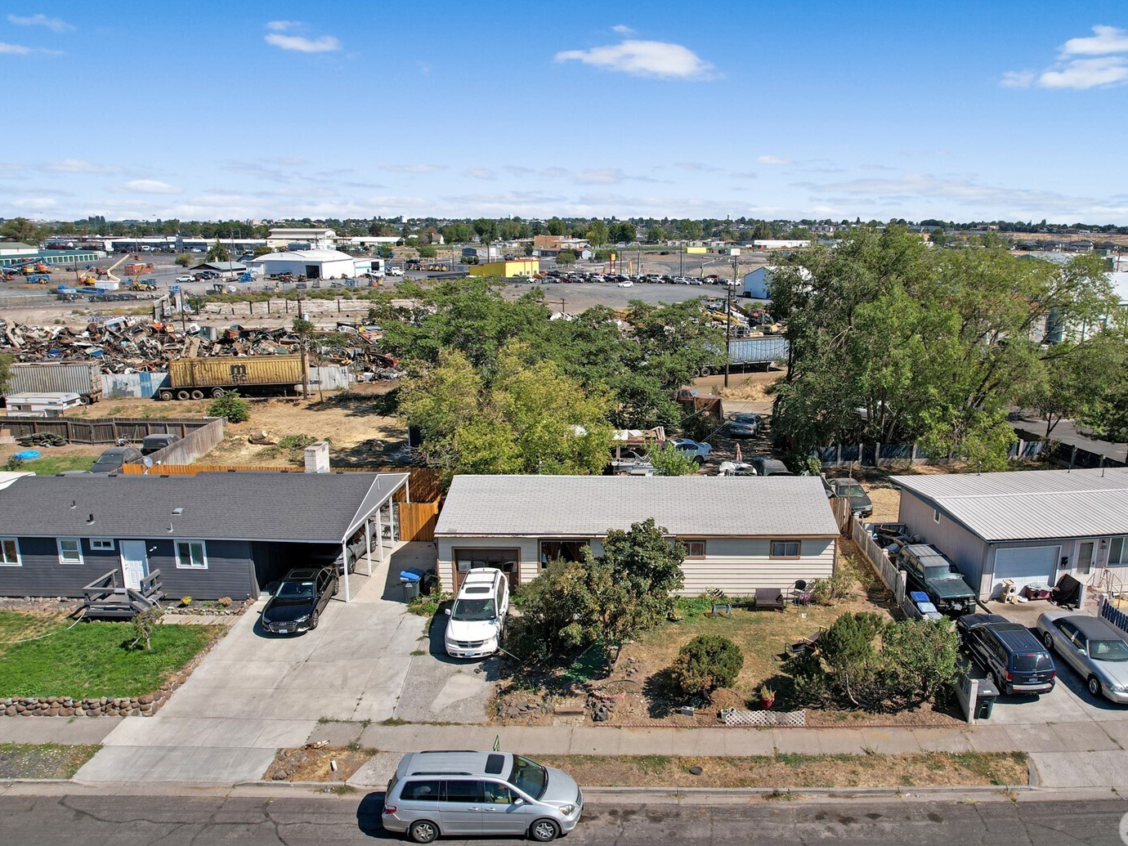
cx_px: 625
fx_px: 847
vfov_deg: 53.0
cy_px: 398
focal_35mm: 26
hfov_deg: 67.1
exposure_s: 1/2000
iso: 100
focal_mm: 8.38
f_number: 2.8
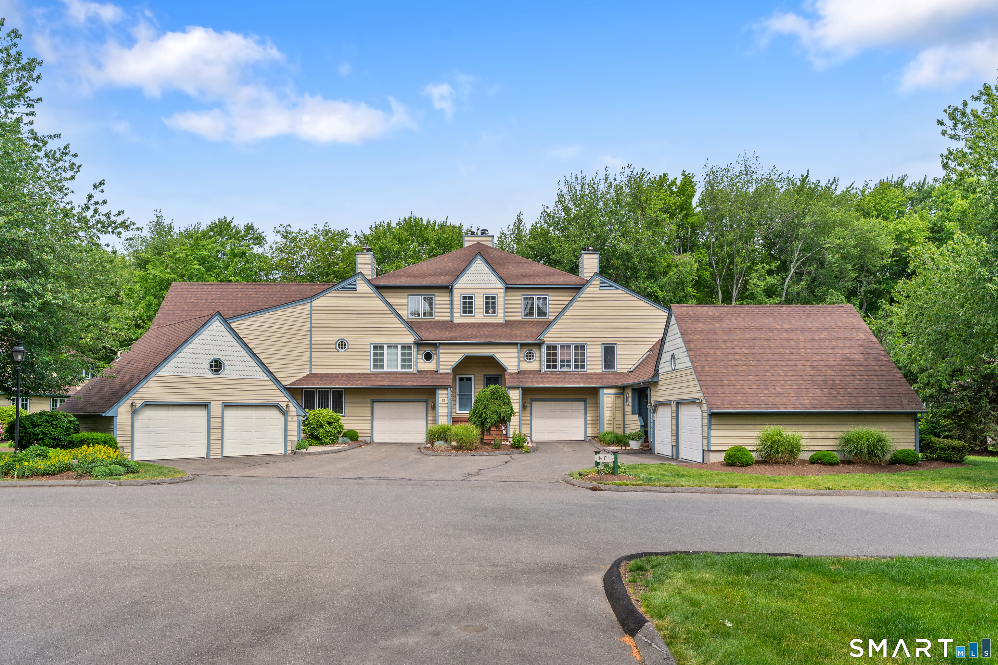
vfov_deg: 55.1
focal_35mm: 23
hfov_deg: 76.1
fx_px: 638
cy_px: 332
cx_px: 499
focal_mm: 23
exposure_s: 1/640
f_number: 8
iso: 320
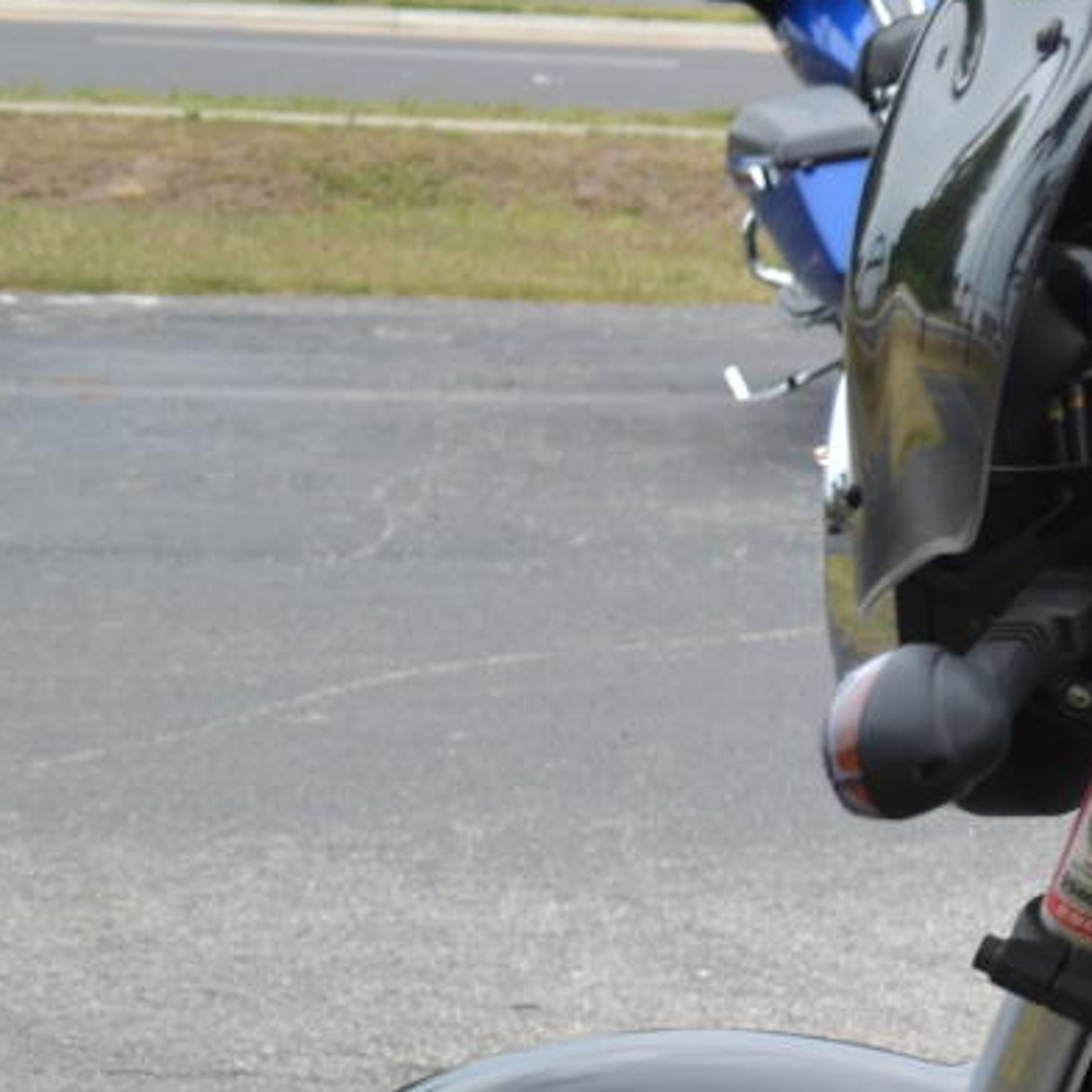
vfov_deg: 11.1
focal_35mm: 156
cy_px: 993
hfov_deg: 9.7
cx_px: 2730
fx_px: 5568
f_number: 5.6
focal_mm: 24
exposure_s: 1/125
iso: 100
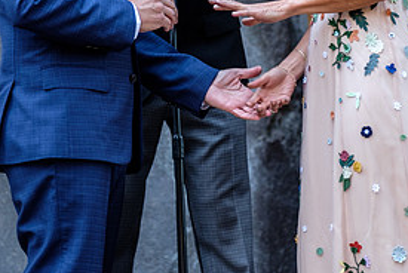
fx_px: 3392
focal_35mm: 299
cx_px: 240
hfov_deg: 6.9
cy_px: 4
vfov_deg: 4.6
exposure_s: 1/105
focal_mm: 94.5
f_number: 2.8
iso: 640
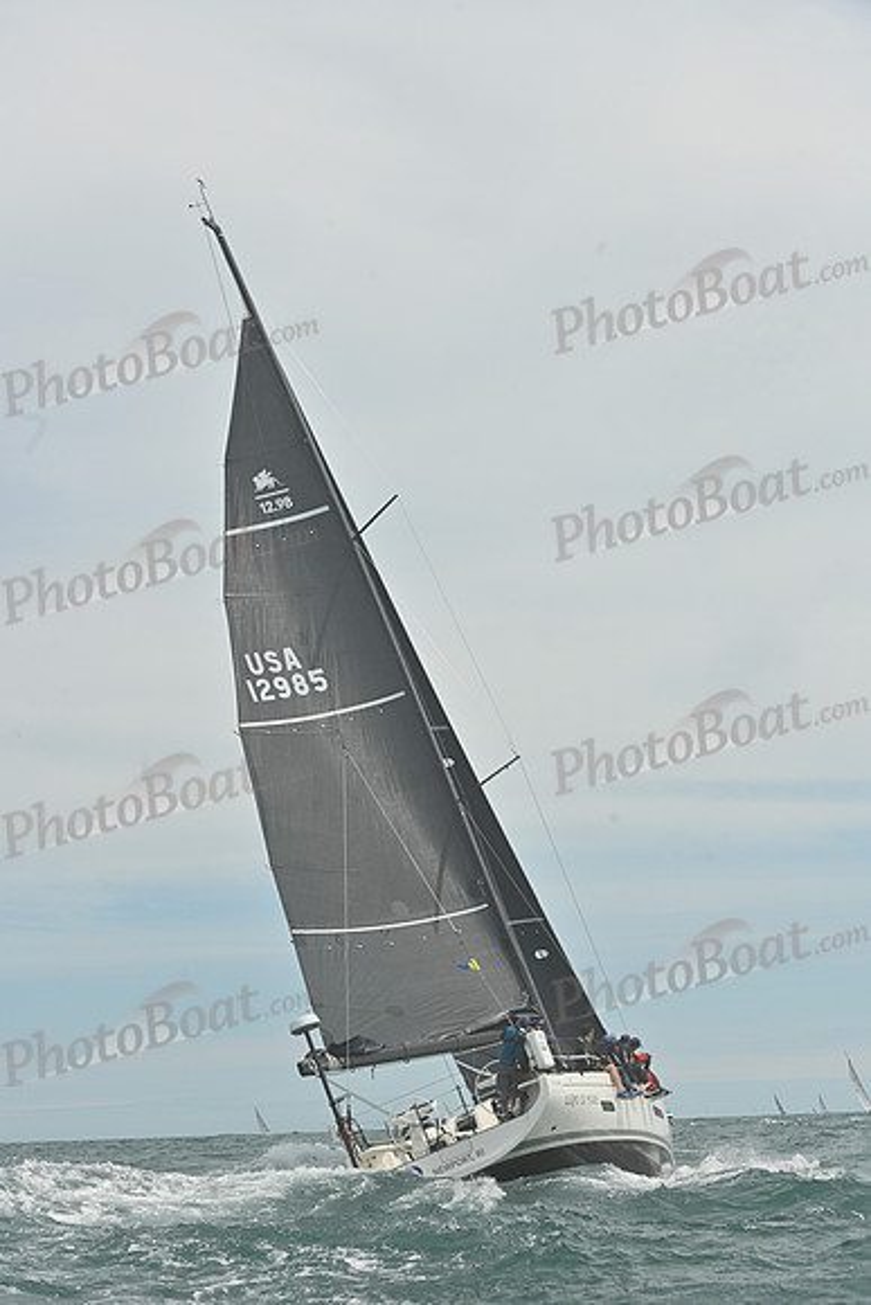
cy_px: 652
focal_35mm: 70
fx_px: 2539
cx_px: 436
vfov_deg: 28.8
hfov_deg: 19.5
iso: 320
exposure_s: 1/1250
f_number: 9
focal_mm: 70
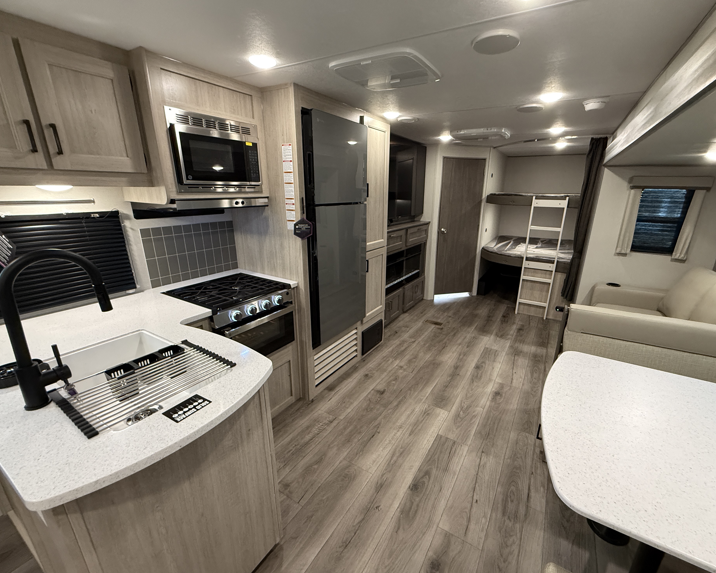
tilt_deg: -17.7
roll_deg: -0.7
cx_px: 380
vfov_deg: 84.0
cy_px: 287
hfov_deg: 96.7
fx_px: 318
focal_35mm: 15
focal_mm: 2.22
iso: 500
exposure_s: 1/50
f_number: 2.2
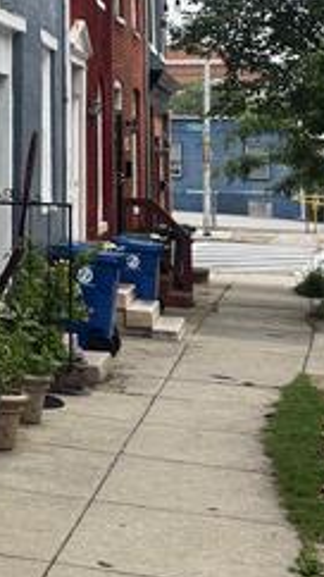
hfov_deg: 13.6
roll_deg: +0.1
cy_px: 14
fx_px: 1269
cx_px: -179
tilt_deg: +6.6
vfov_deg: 24.5
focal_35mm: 83
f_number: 1.78
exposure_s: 1/383
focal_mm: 6.76
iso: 80
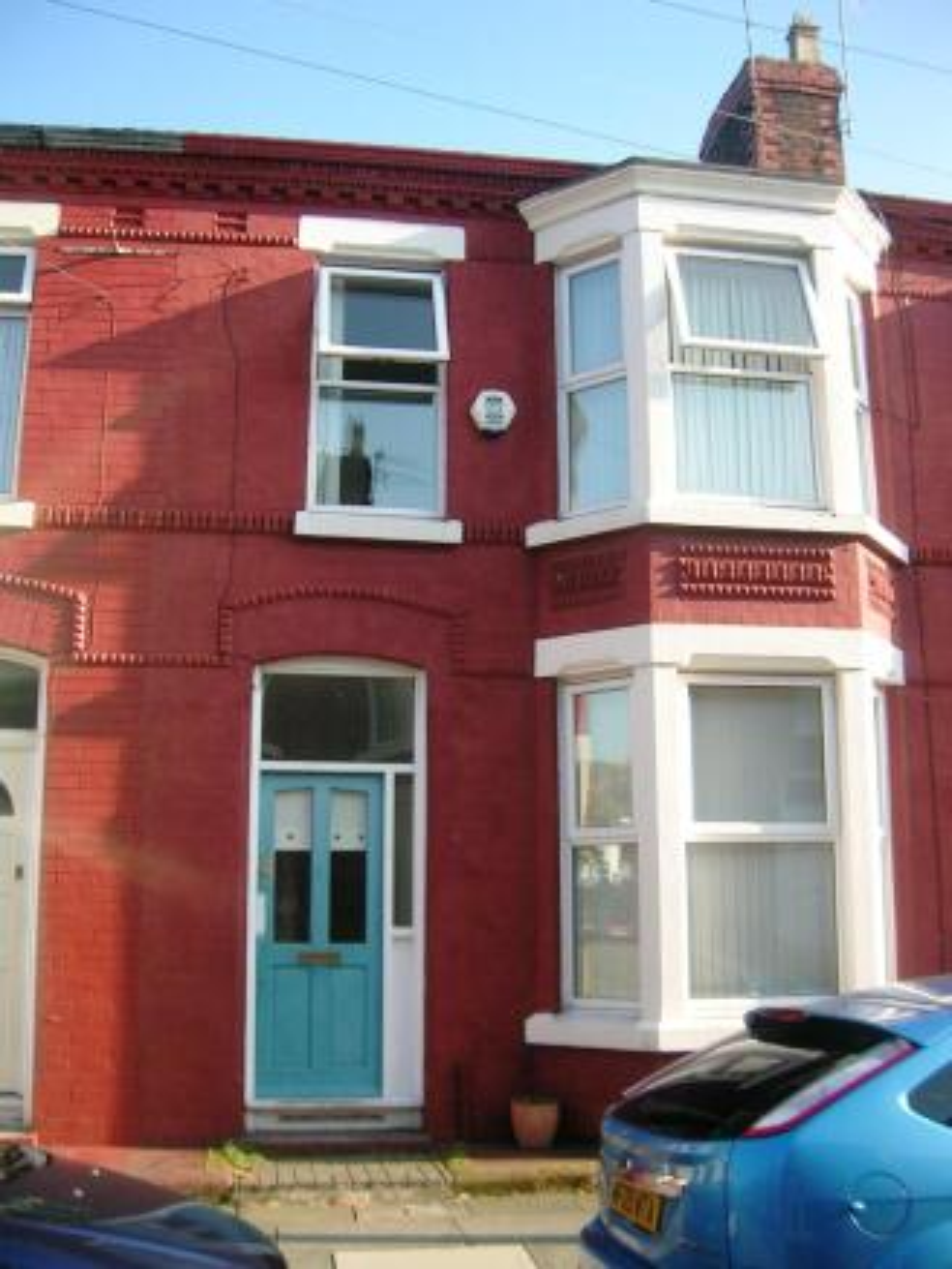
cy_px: 634
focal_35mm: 35
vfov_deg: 52.6
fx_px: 1283
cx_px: 476
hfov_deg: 40.7
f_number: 2.8
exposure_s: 1/273
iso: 50
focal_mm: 5.4
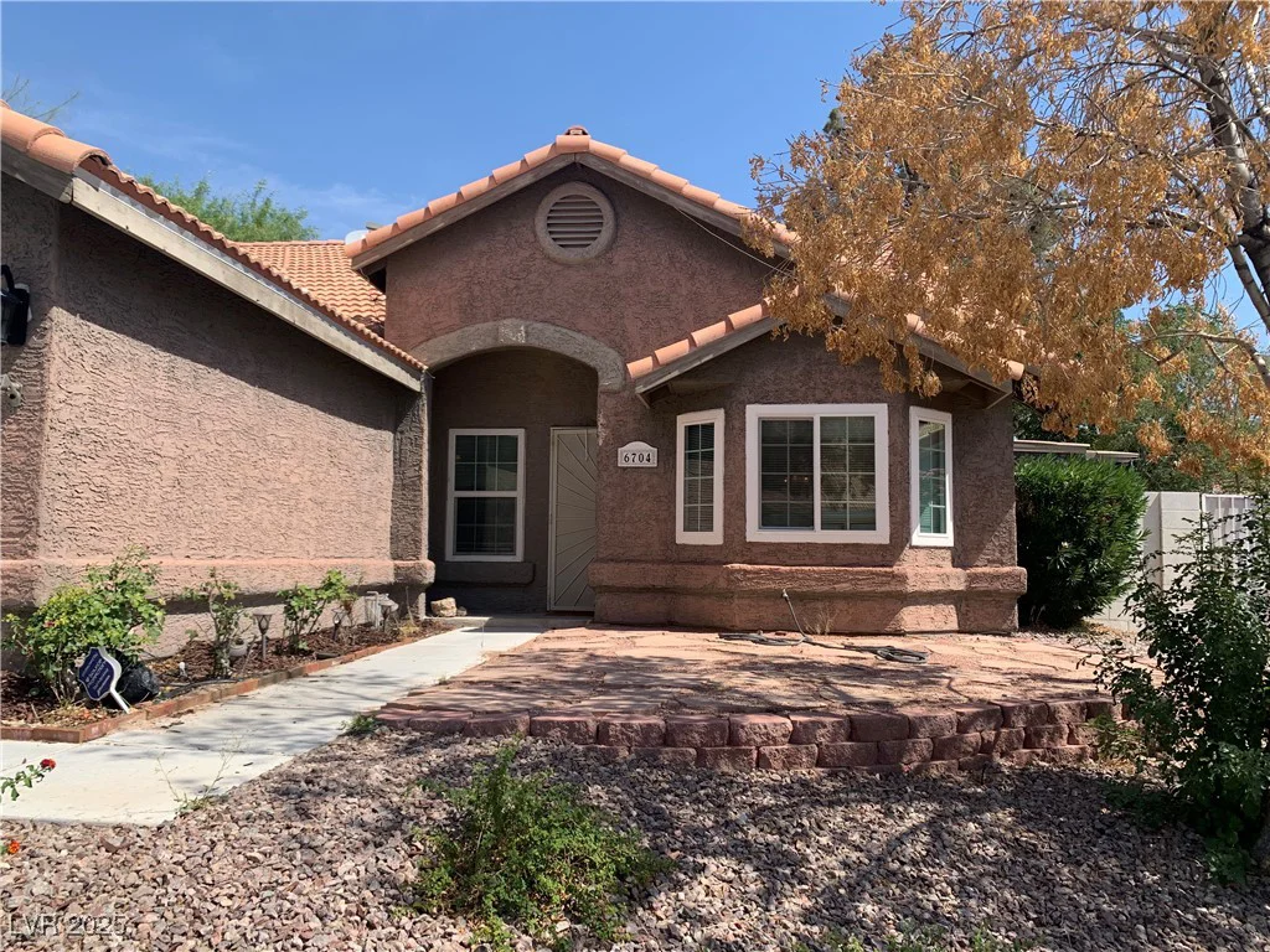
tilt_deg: +5.3
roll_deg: -1.4
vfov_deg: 53.1
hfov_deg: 67.3
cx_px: 635
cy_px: 476
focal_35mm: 26
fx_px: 954
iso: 25
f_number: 1.8
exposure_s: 1/1748
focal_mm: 4.25
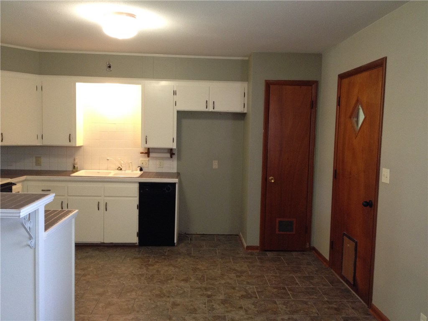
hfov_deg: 52.6
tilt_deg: -6.0
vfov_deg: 40.7
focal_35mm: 35
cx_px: 214
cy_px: 160
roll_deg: -0.6
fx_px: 433
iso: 200
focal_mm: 4.28
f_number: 2.4
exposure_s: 1/20
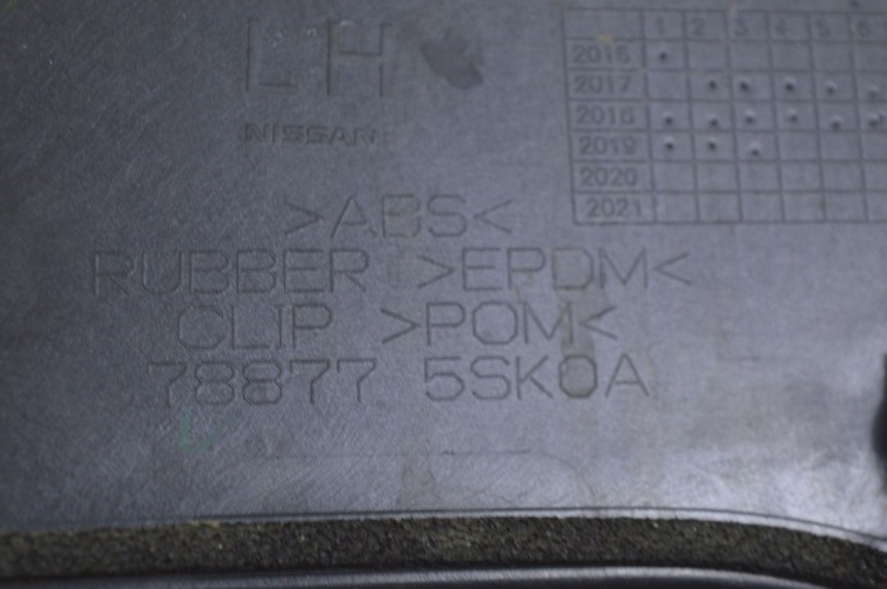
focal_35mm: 82
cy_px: 294
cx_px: 444
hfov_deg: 24.6
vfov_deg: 16.5
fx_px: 2030
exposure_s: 1/25
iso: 400
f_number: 5.6
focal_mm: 55
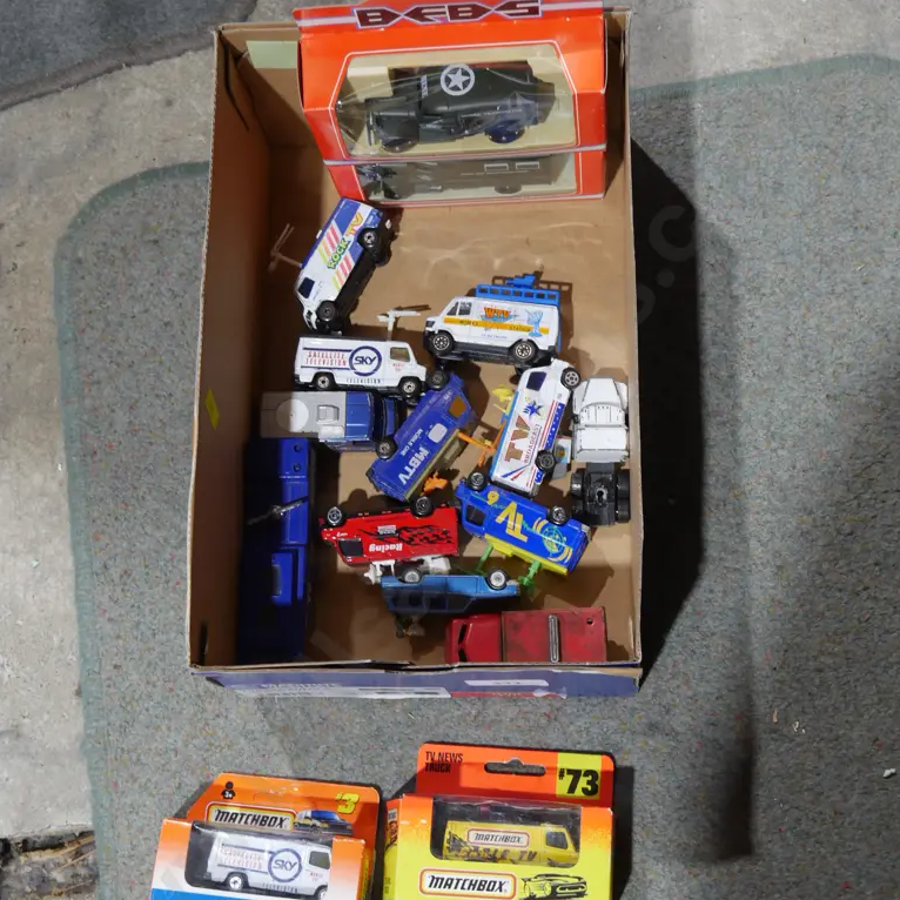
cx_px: 450
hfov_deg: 32.8
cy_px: 533
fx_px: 1530
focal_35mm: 52
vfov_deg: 32.7
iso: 640
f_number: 4.7
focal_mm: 22
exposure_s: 1/60
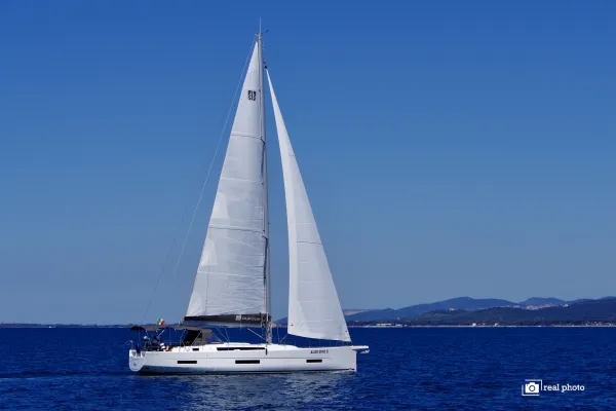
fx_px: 1797
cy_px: 206
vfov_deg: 13.0
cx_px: 308
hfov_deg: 19.5
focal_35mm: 105
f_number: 13
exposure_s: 1/640
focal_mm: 105
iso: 200
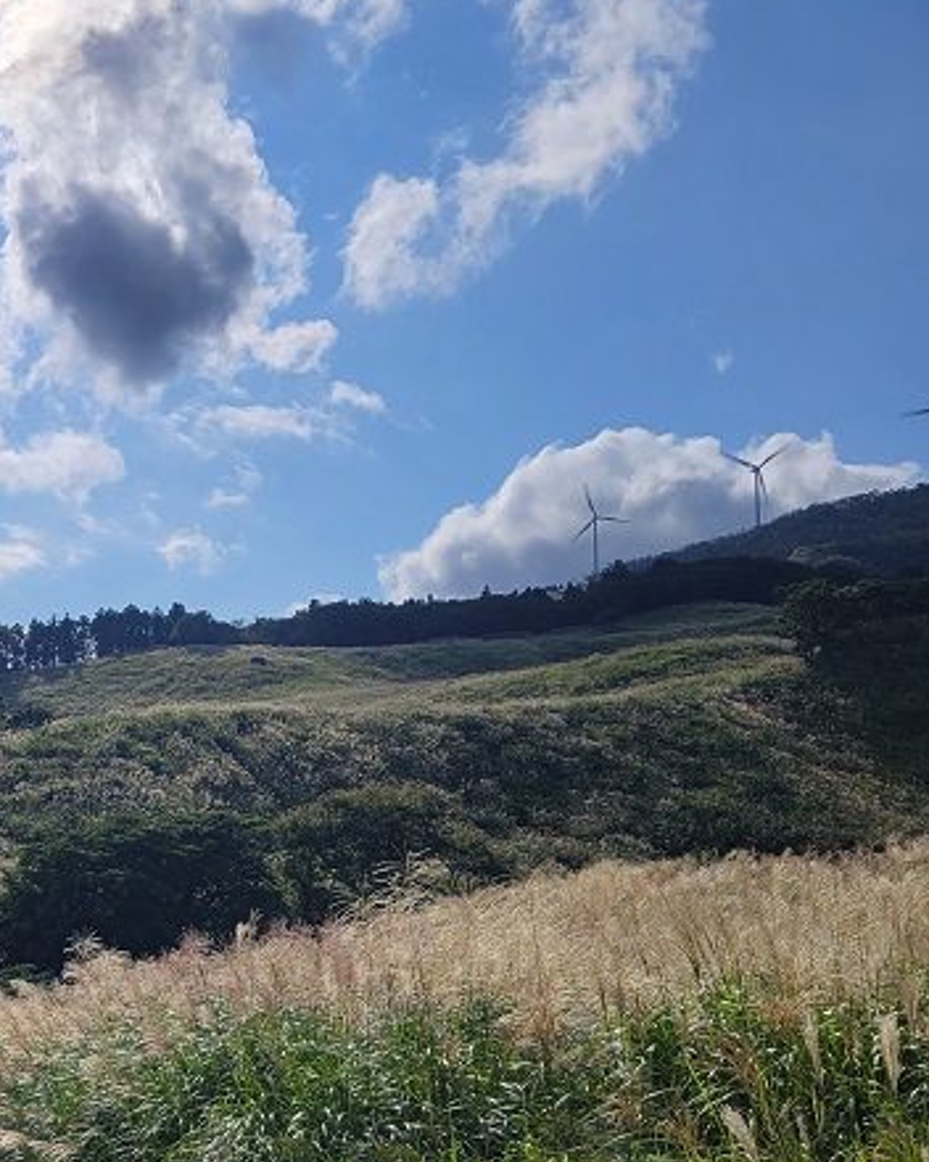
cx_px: -110
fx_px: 1615
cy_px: 775
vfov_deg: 39.1
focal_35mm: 47
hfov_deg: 28.9
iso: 40
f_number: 1.8
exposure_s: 1/7973
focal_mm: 5.4
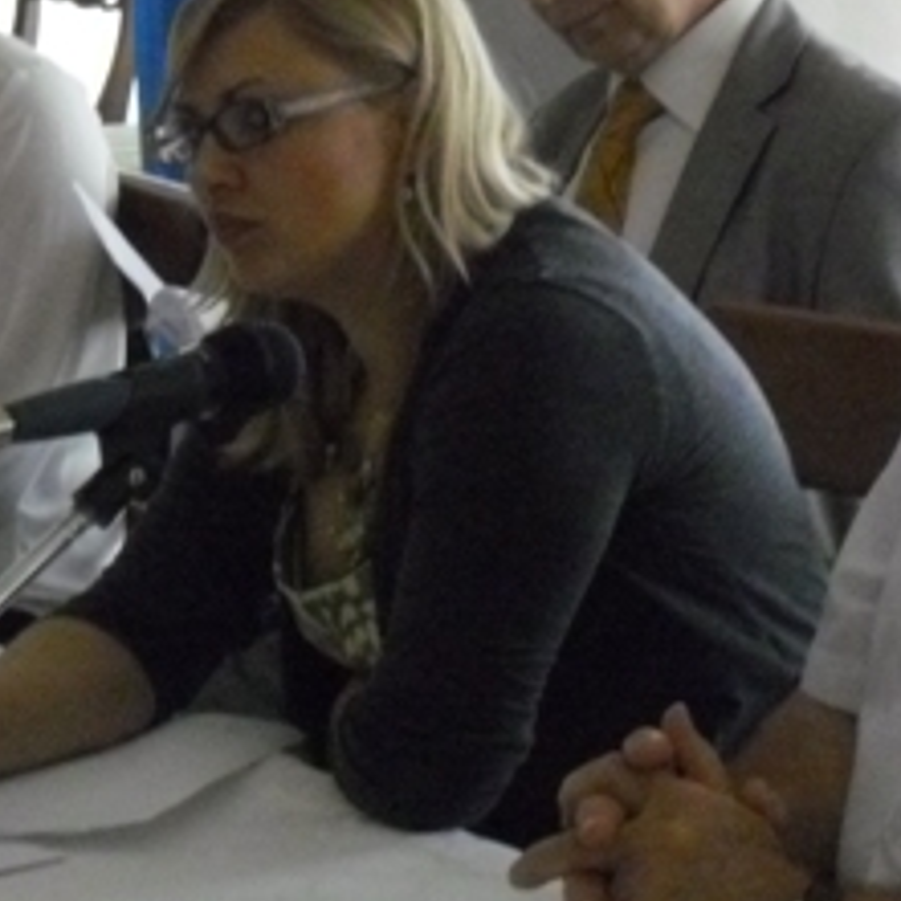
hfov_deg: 8.7
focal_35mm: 200
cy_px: 204
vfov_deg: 8.7
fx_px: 5890
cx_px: 819
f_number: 4.2
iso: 800
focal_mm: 12.8
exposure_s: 1/100
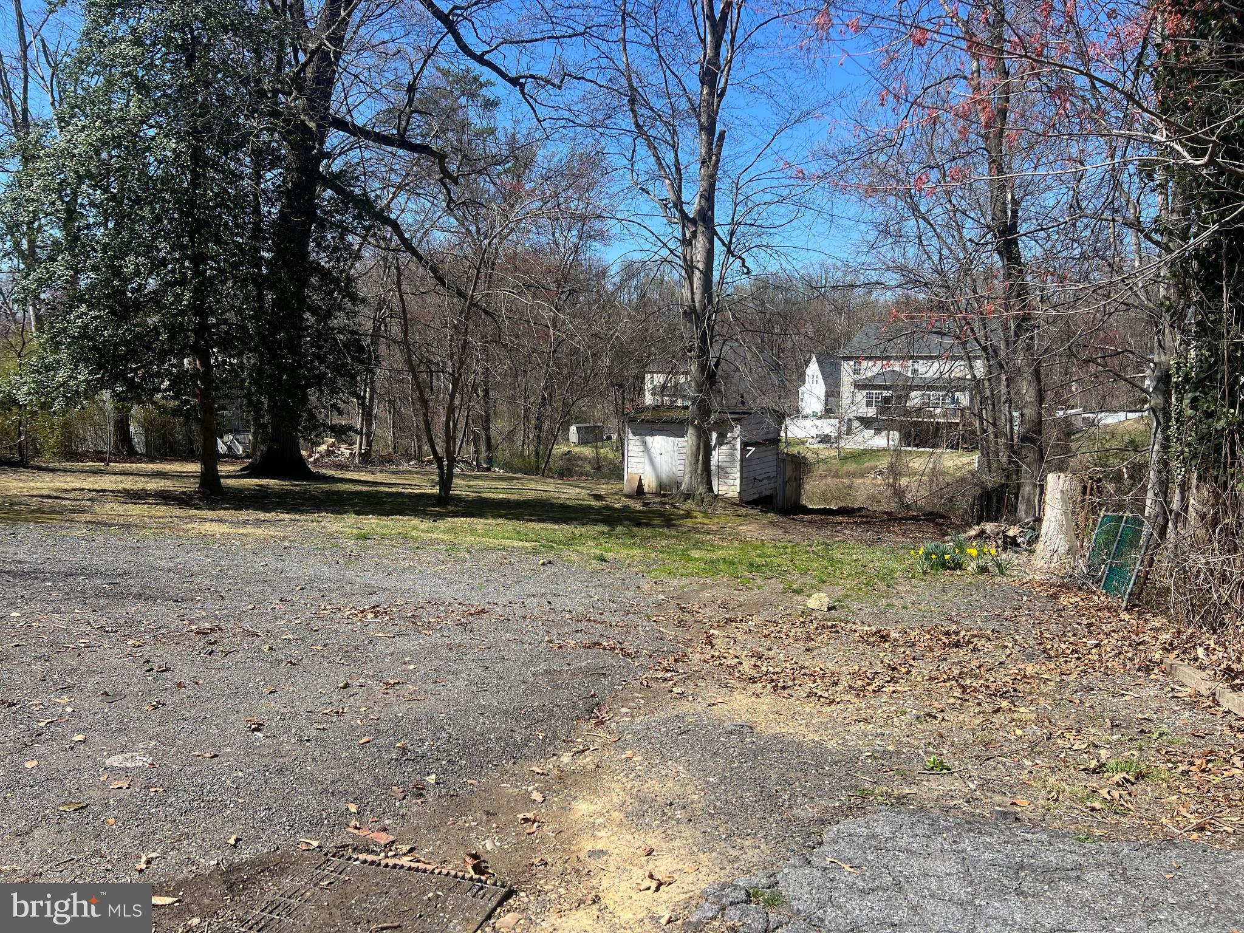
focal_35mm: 26
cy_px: 466
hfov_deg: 67.3
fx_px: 934
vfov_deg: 53.1
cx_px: 622
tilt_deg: -6.8
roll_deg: +1.0
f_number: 1.5
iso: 50
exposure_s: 1/2632
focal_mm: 5.7
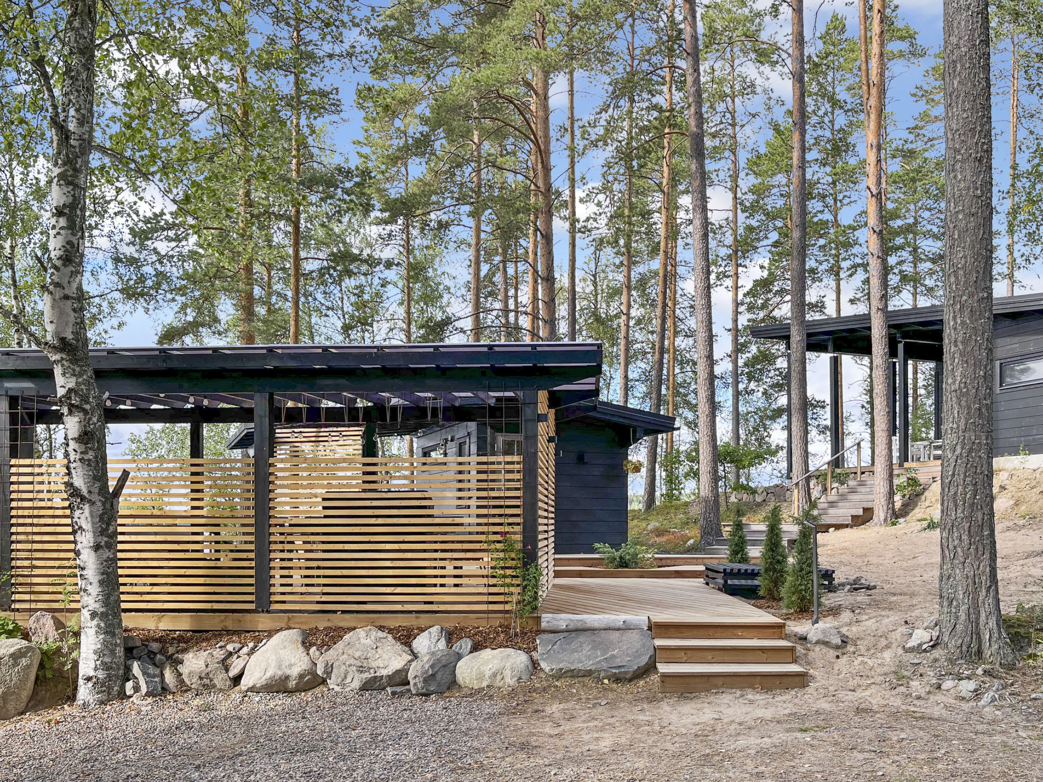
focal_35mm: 26
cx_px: 522
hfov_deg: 67.3
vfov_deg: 53.1
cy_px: 391
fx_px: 783
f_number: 1.6
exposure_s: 1/750
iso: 50
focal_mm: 5.1
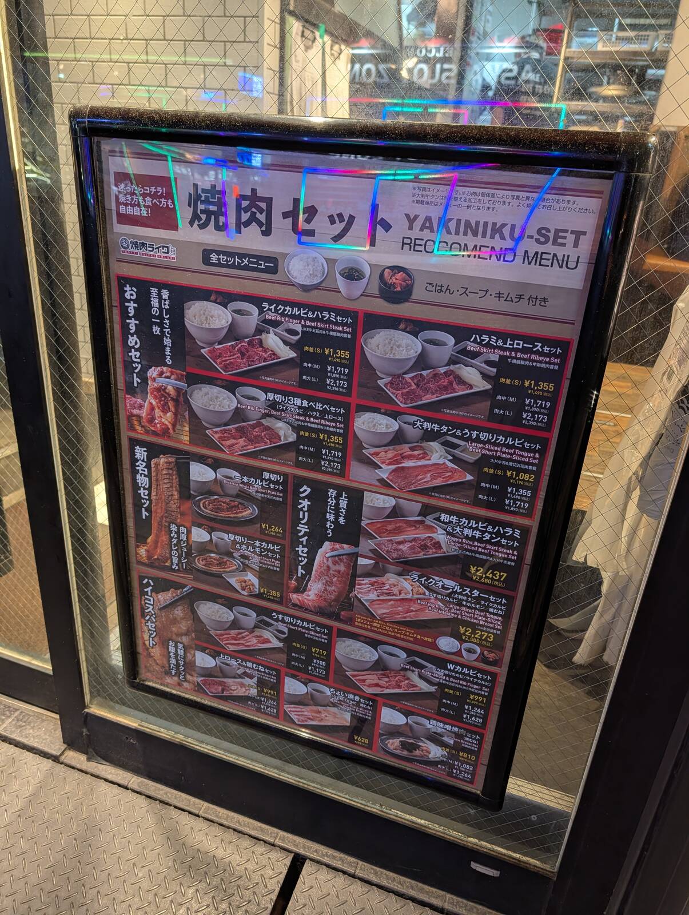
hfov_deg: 56.9
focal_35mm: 24
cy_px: 458
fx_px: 635
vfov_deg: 71.5
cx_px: 344
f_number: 1.68
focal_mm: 6.9
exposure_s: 1/100
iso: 323
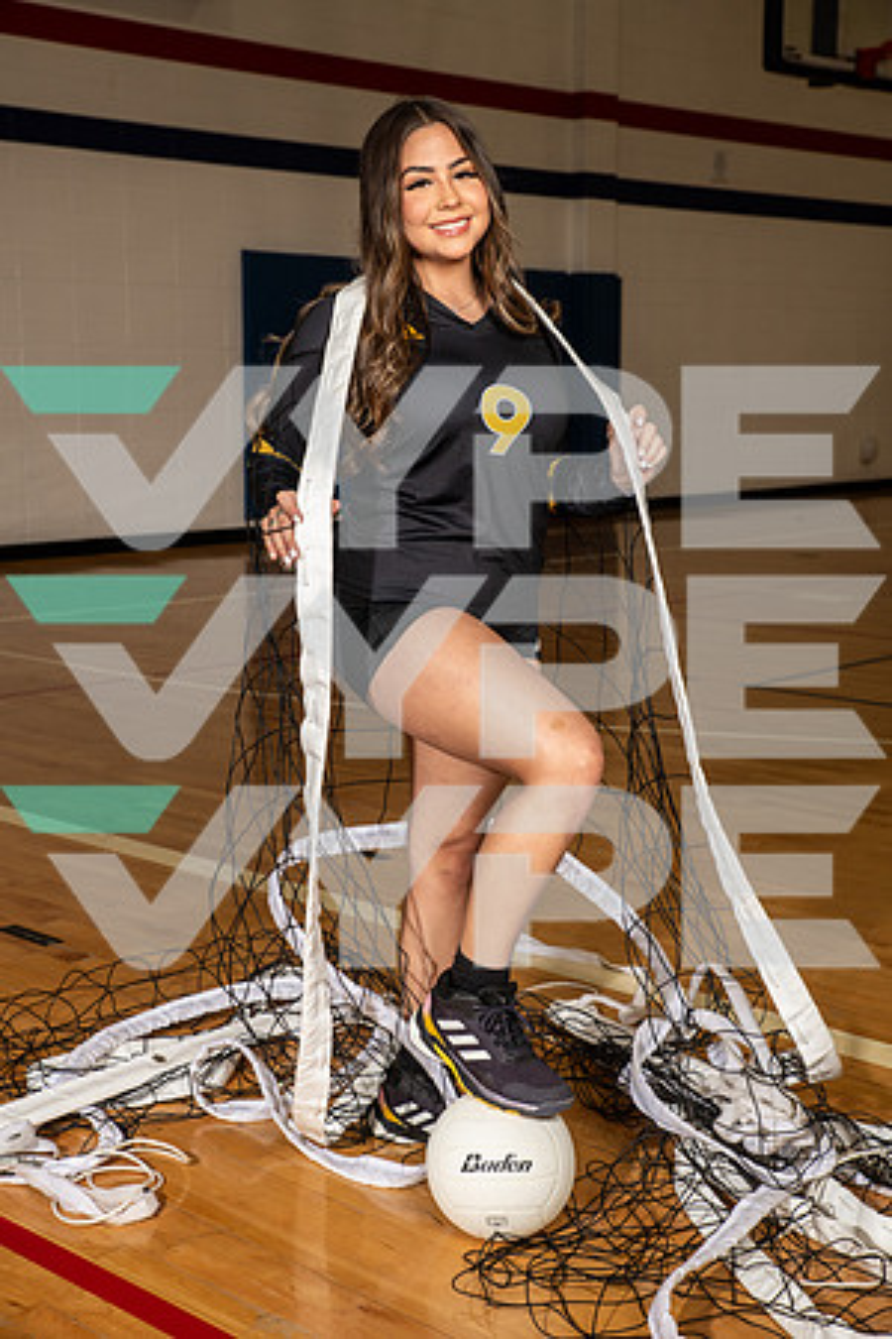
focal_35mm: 52
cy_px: 670
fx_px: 1933
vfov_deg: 38.2
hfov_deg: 26.0
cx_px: 446
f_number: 7.1
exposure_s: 1/250
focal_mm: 52
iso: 320
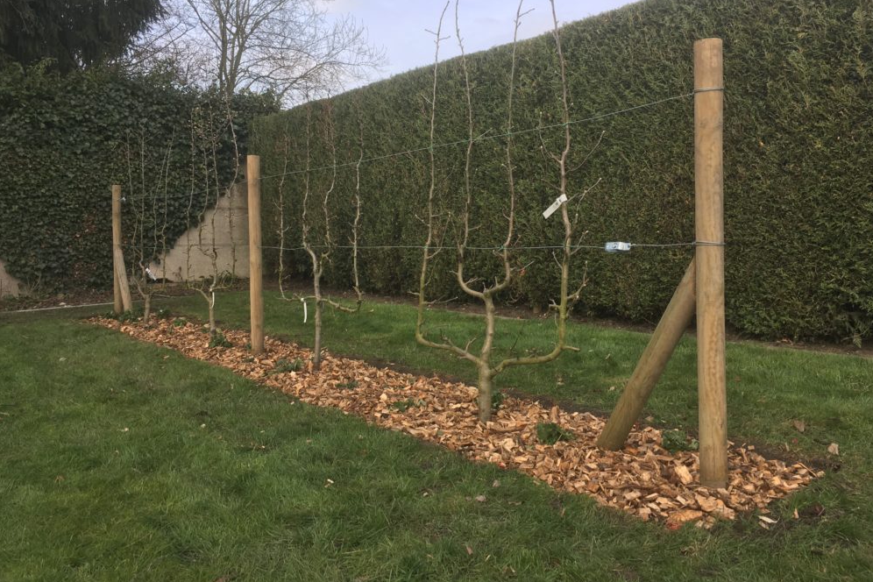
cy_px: 263
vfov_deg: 42.3
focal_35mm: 31
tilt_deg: -3.0
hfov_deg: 60.3
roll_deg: +1.3
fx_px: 752
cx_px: 433
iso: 25
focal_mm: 4.15
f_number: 2.2
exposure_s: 1/484
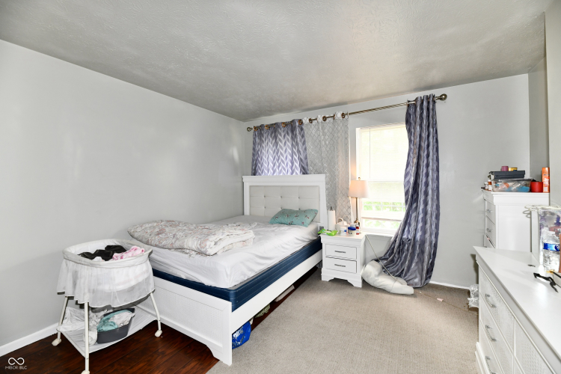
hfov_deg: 104.3
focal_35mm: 14
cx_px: 280
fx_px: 218
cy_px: 187
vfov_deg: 81.2
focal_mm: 14
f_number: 6.3
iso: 640
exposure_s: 1/60
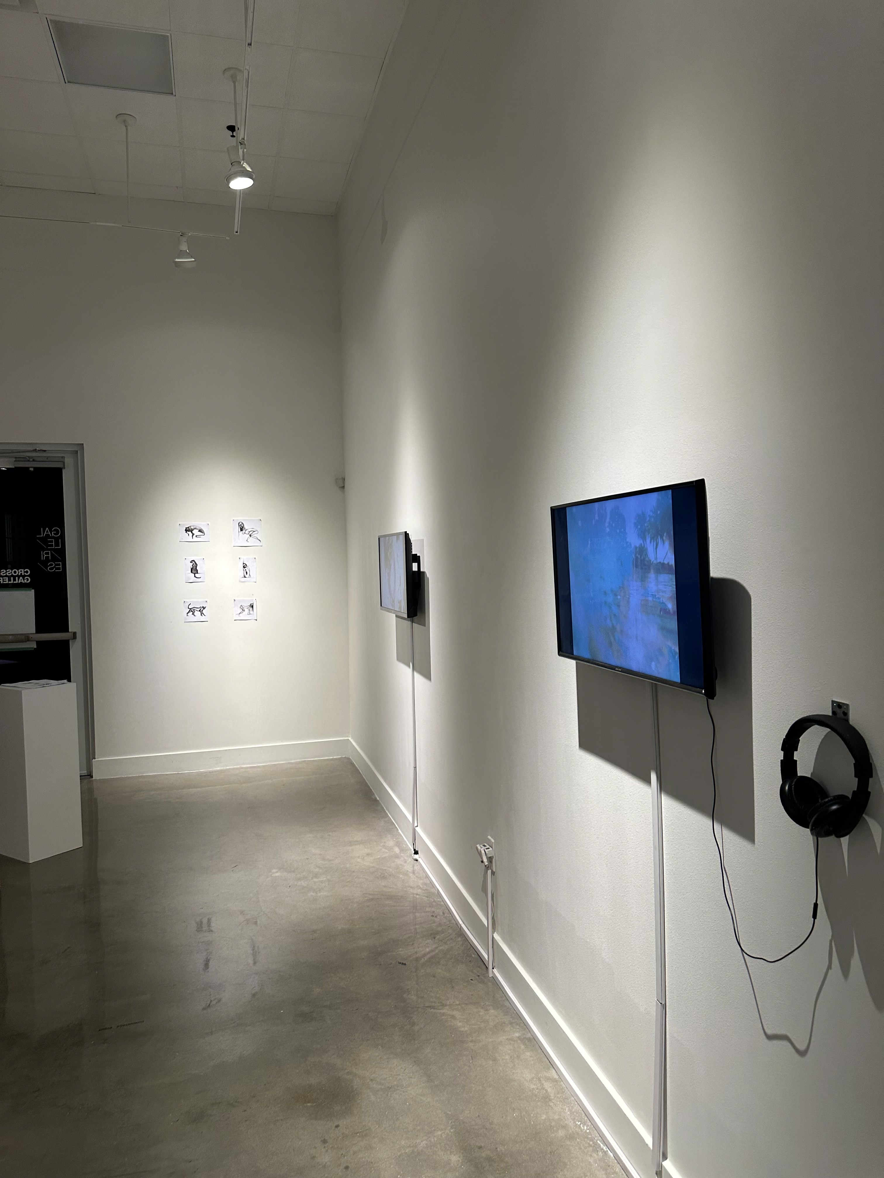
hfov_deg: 56.8
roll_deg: +0.6
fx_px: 817
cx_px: 442
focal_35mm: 24
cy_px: 589
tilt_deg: -0.3
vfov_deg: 71.6
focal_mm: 6.86
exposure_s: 1/120
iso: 160
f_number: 1.78
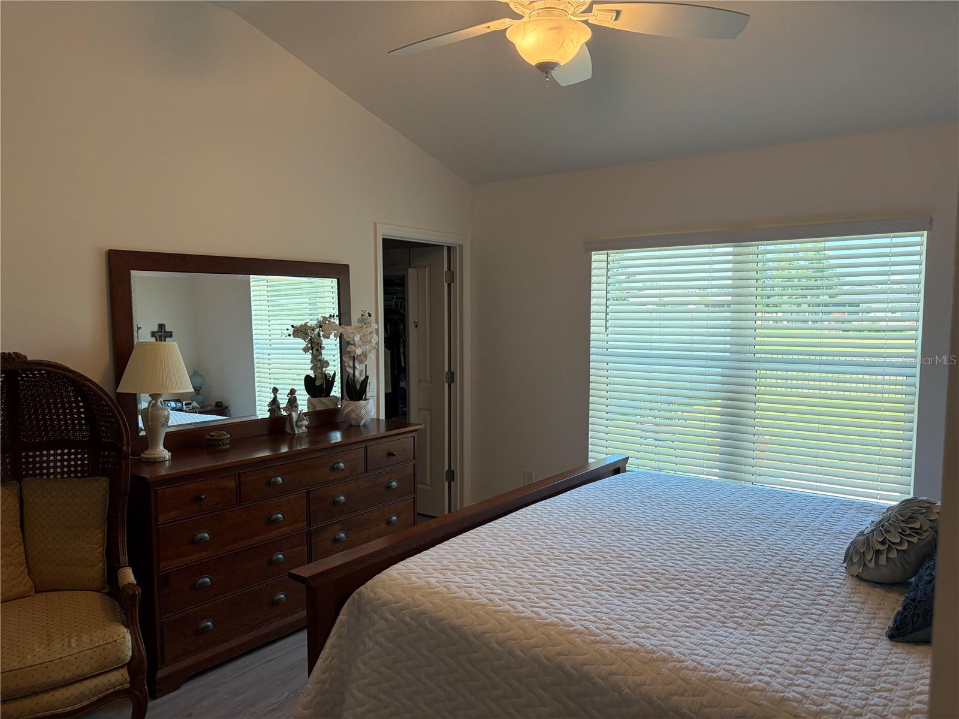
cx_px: 480
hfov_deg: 67.3
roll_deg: -0.1
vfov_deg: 53.1
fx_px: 720
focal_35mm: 26
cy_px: 360
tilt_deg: -5.6
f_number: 1.6
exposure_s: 1/127
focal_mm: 5.96
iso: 64
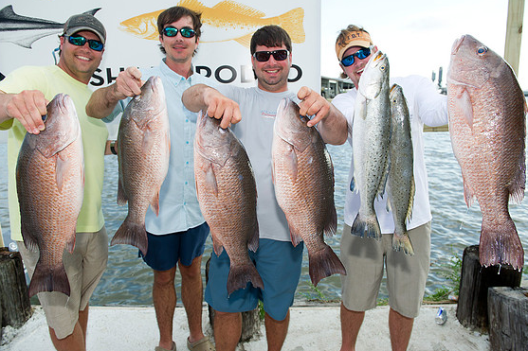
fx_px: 367
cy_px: 169
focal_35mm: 25
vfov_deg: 51.2
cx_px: 269
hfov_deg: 71.5
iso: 200
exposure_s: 1/250
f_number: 5
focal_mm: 24
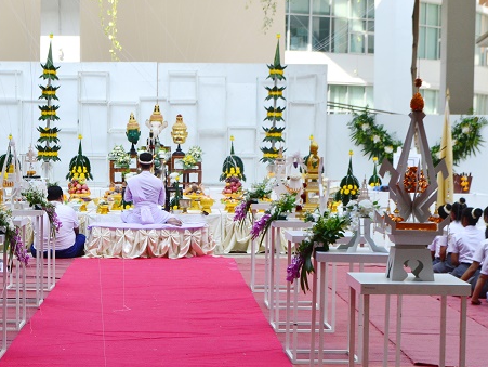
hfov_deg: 21.2
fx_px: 1298
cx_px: 150
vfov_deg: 16.1
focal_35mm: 92
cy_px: 232
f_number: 8
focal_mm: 36
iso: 400
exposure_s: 1/250
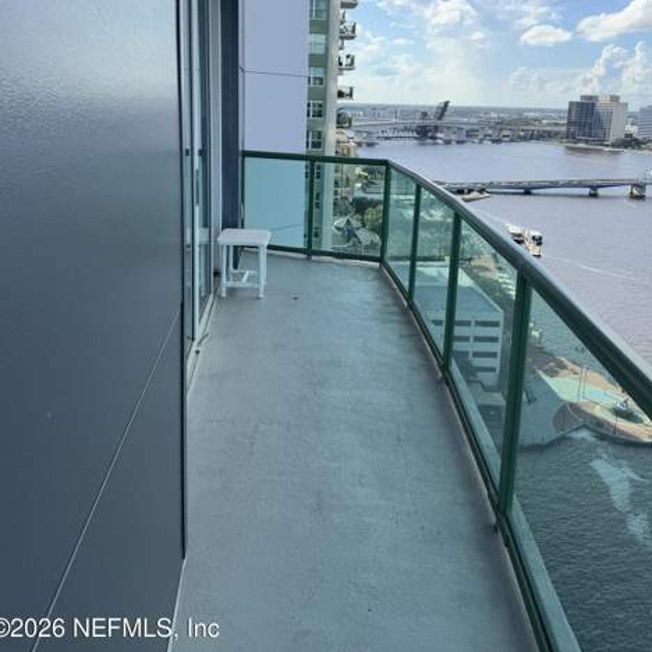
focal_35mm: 29
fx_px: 618
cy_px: 223
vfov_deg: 54.6
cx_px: 323
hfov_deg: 55.6
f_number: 1.78
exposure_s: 1/3247
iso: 80
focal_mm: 6.76
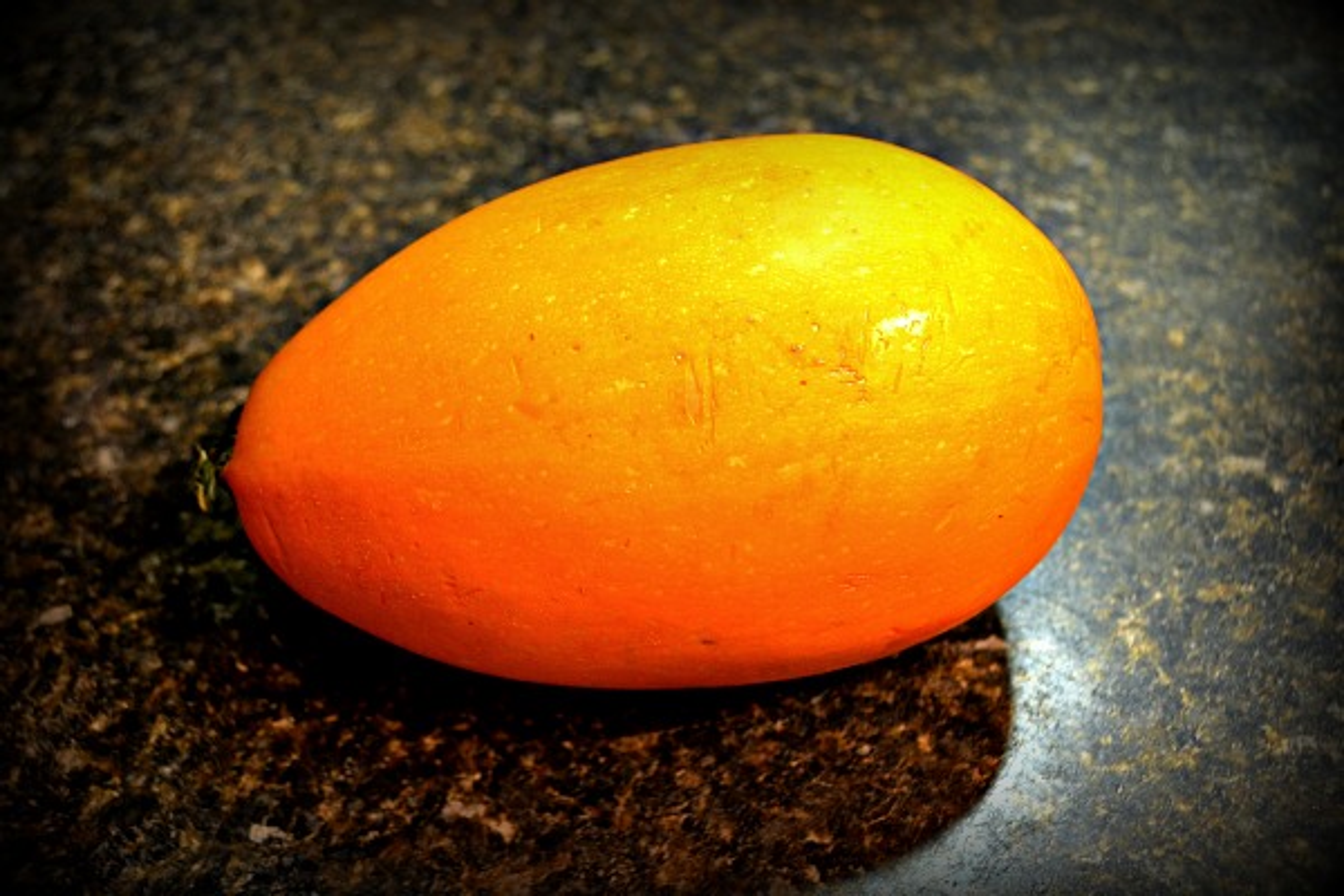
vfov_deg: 34.2
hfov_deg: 49.6
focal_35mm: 39
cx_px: 672
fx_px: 1456
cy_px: 448
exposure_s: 1/15
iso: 2200
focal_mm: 26
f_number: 4.2
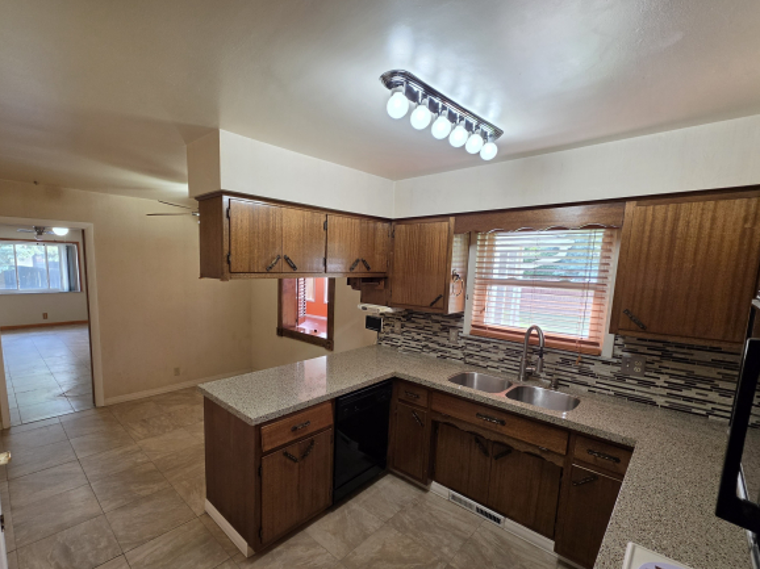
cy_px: 311
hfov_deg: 97.6
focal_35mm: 15
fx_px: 329
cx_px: 329
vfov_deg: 81.5
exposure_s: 1/120
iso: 125
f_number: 1.9
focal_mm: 2.2
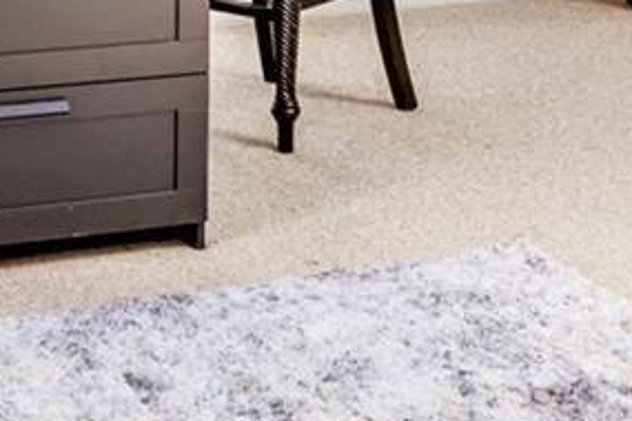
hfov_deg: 17.7
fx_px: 2019
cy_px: -462
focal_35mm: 115
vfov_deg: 10.7
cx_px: 144
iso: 100
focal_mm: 16
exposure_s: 1/6
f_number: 8
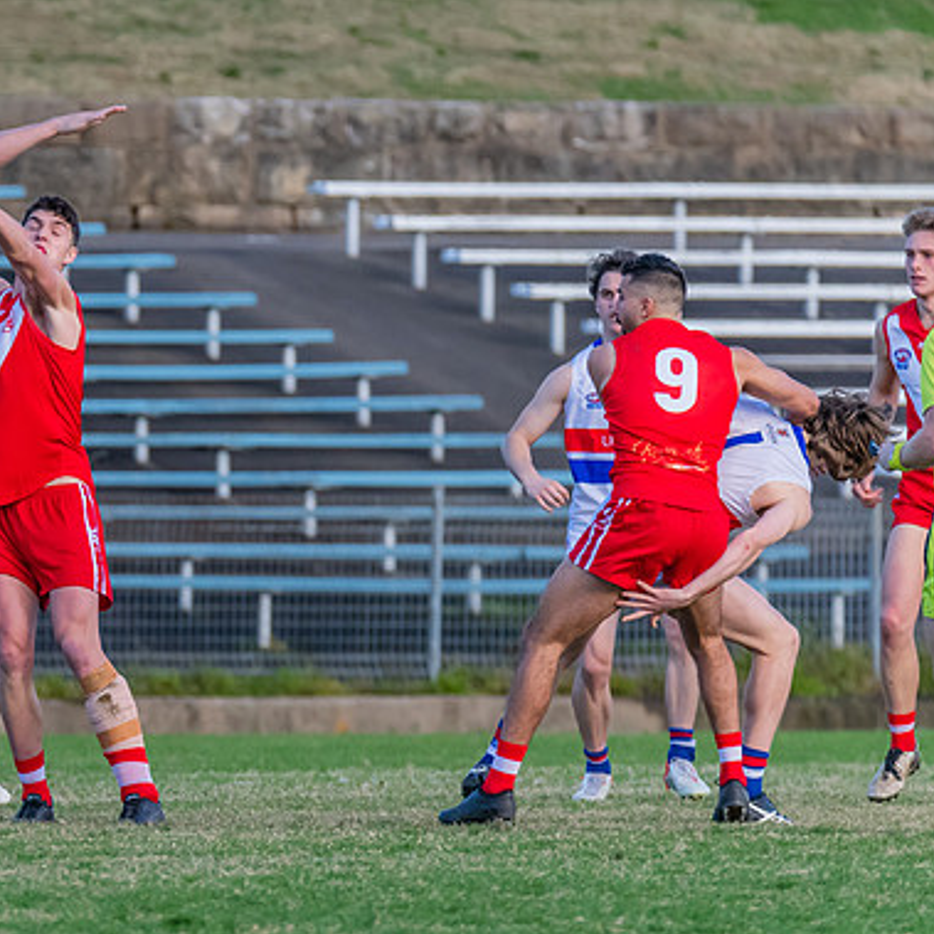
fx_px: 31412
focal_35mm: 1029
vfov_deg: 1.7
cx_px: 60
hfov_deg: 1.7
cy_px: 448
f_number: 6
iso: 1800
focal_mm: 450
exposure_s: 1/1600
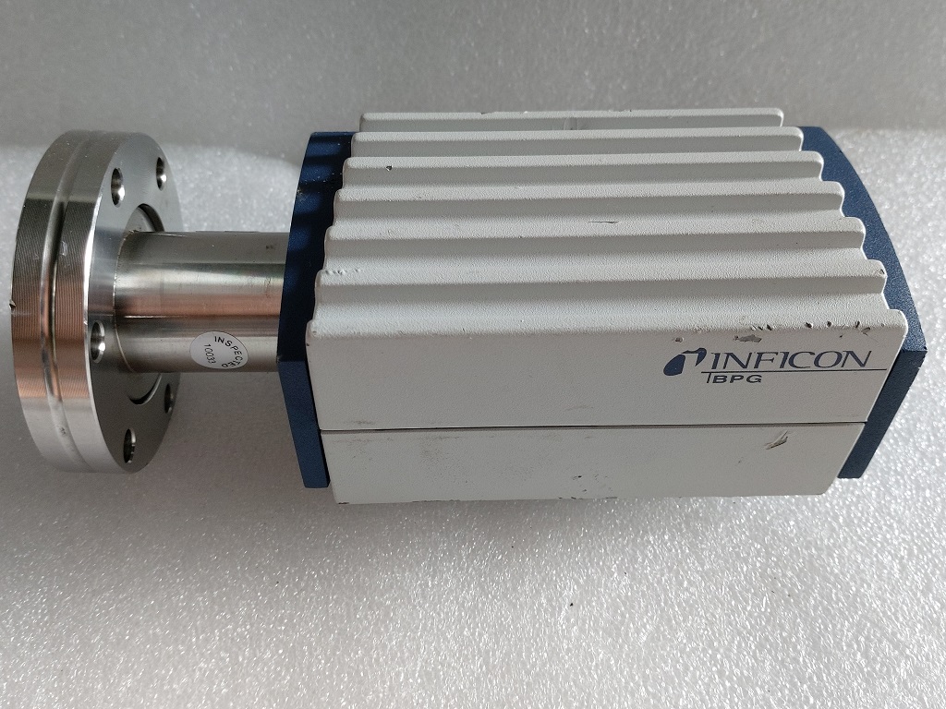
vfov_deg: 54.9
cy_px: 354
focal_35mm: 25
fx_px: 683
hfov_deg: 69.4
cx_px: 473
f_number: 2
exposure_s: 1/50
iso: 125
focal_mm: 4.58
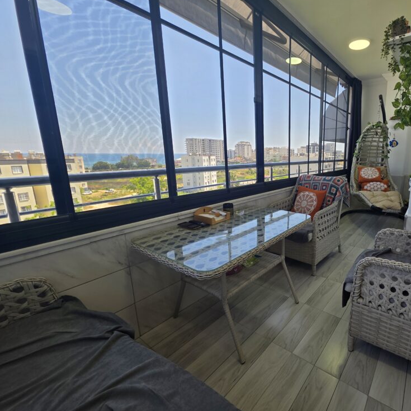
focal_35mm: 16
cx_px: 282
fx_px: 215
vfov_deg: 87.4
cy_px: 197
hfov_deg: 83.7
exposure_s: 1/105
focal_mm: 2.2
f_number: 1.9
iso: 20
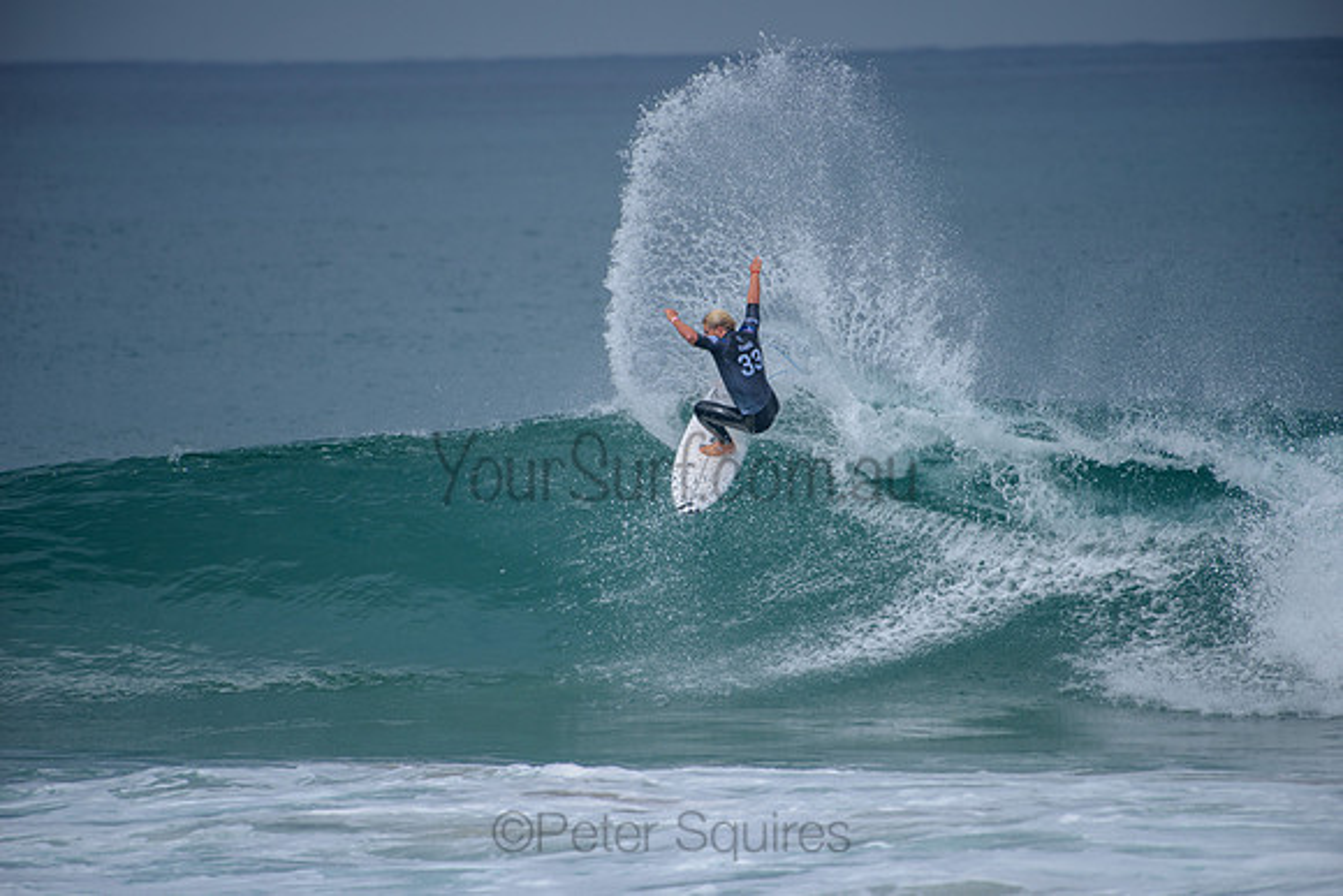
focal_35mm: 500
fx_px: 18656
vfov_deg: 2.8
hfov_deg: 4.1
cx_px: 672
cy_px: 448
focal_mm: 500
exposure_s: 1/2000
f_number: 5.6
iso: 200
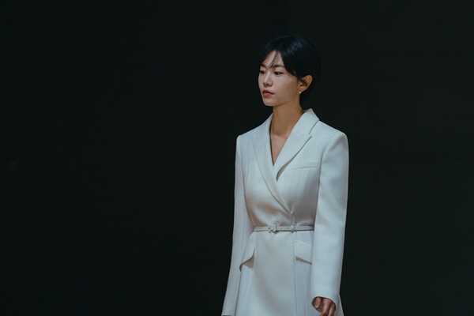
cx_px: 237
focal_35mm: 194
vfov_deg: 7.1
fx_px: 2554
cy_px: 158
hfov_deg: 10.6
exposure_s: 1/200
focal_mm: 194
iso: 5000
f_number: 2.8
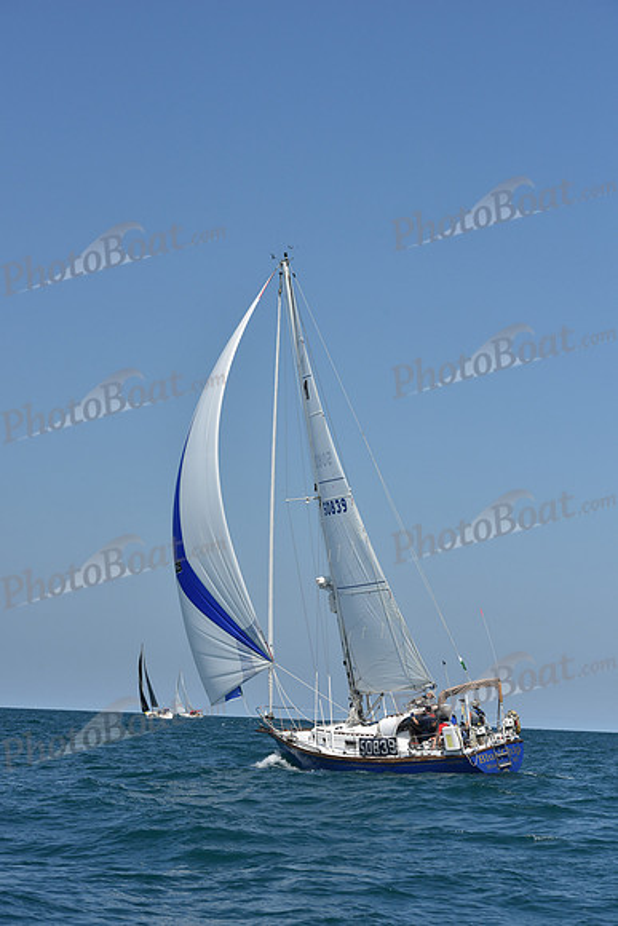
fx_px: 2213
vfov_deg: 23.6
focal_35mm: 86
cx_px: 309
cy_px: 463
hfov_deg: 15.9
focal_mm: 86
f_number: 8
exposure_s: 1/1600
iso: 250
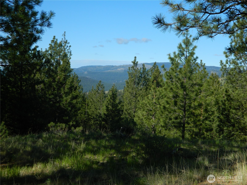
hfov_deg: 33.8
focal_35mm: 57
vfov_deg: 25.7
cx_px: 124
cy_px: 92
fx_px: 407
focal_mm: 10.2
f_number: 3.8
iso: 80
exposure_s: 1/800
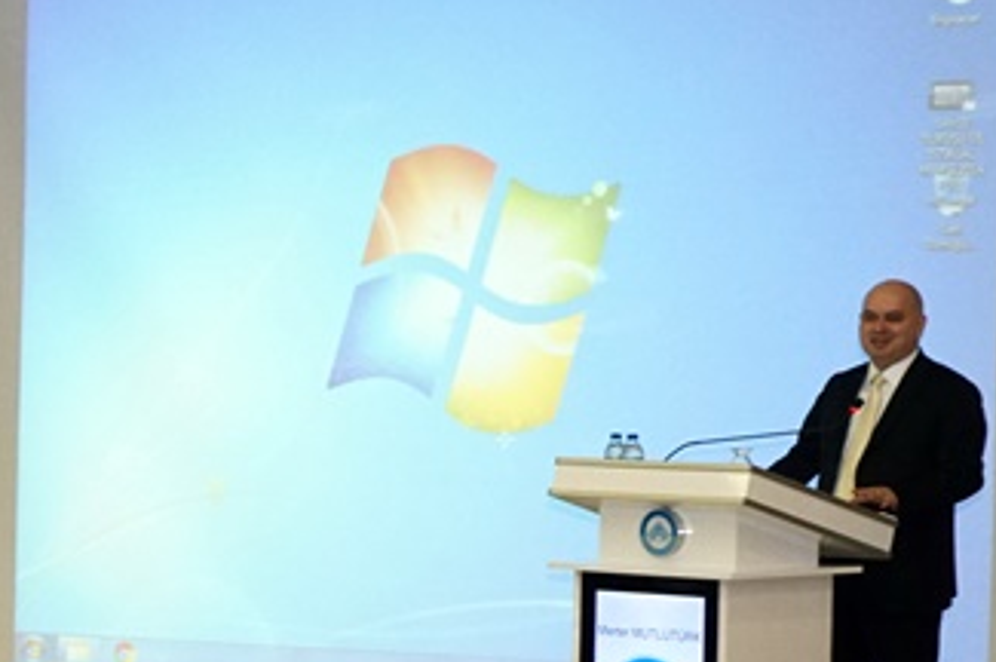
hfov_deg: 12.5
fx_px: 4173
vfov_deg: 9.0
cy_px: 736
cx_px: -745
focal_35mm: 151
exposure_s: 1/160
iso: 3200
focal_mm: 35
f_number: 4
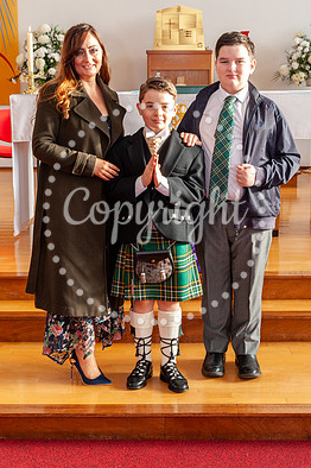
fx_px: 831
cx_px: 155
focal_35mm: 64
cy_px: 213
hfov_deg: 21.2
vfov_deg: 31.4
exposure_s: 1/50
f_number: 10
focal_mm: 56
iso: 1250
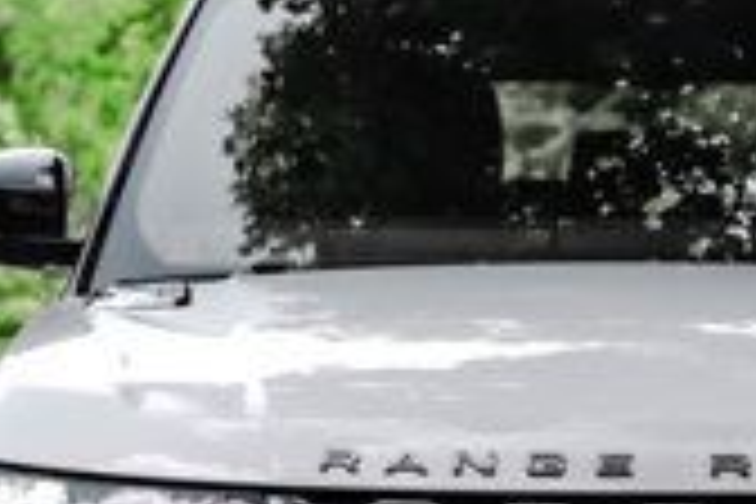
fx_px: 4326
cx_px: 644
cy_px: 623
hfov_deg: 10.0
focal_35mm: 206
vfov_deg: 6.6
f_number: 3.5
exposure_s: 1/1600
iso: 500
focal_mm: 52
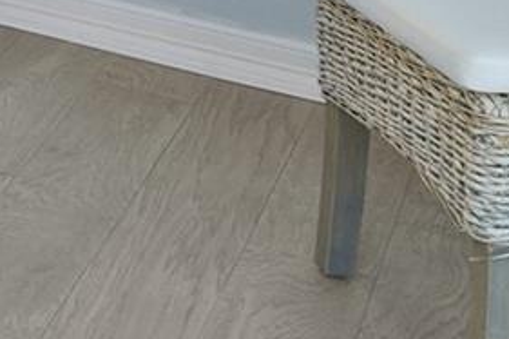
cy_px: -628
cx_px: -840
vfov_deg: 9.2
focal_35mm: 124
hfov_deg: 12.0
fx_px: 1752
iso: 64
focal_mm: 17
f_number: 8
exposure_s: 1/5
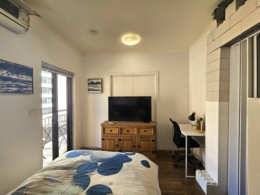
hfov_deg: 106.2
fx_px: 98
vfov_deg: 89.9
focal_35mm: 13
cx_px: 130
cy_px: 98
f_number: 2.2
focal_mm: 2.2
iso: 64
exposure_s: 1/70.8
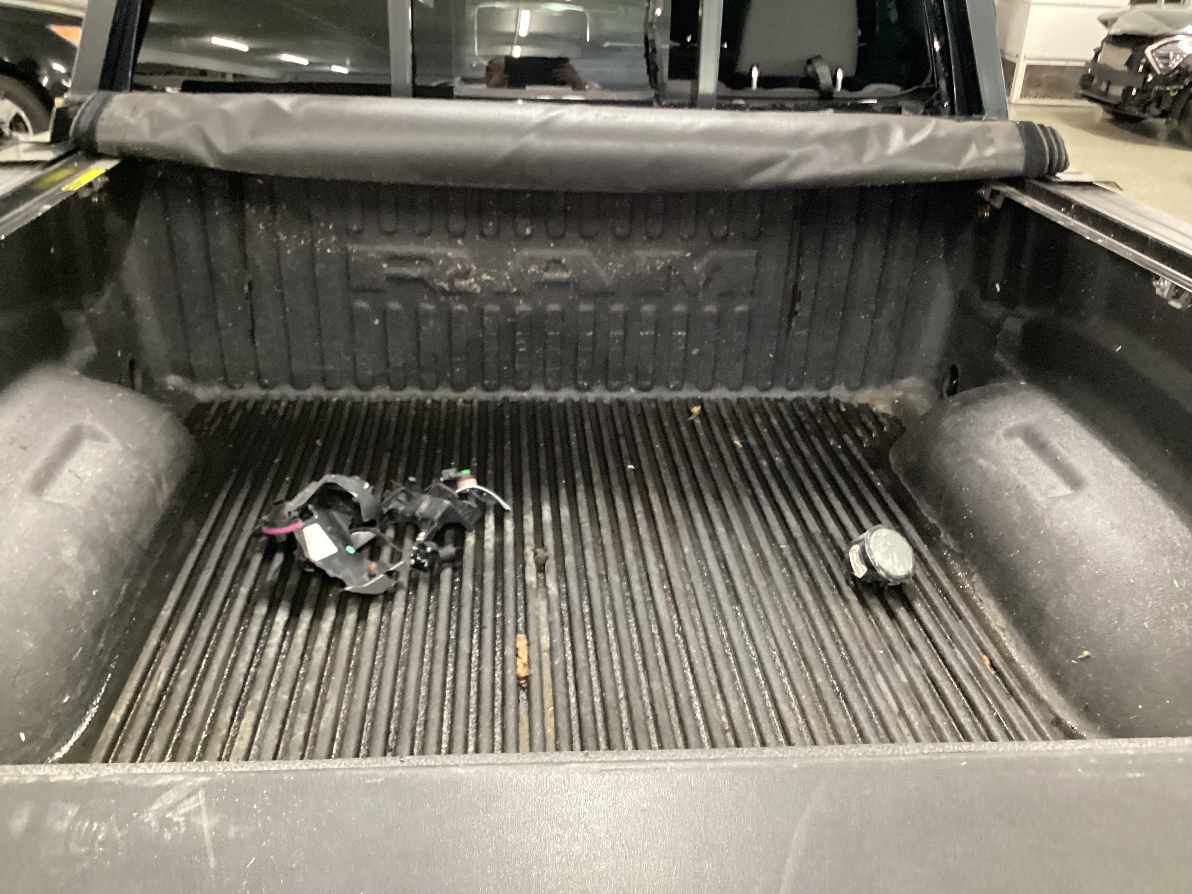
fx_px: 1067
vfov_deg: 45.4
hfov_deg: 58.4
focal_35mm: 31
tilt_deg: -28.4
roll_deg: -3.0
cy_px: 447
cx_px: 596
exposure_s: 1/24
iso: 640
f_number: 2.4
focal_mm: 3.3
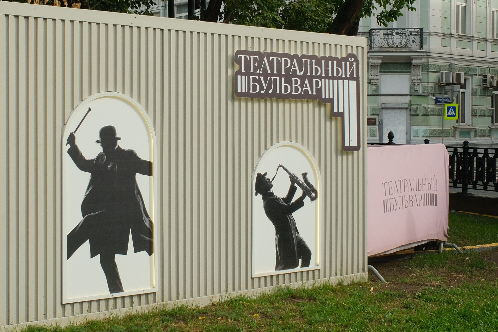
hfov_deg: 67.4
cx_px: 249
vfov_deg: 47.9
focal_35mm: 27
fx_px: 373
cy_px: 166
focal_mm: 18
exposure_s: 1/550
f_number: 8
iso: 640
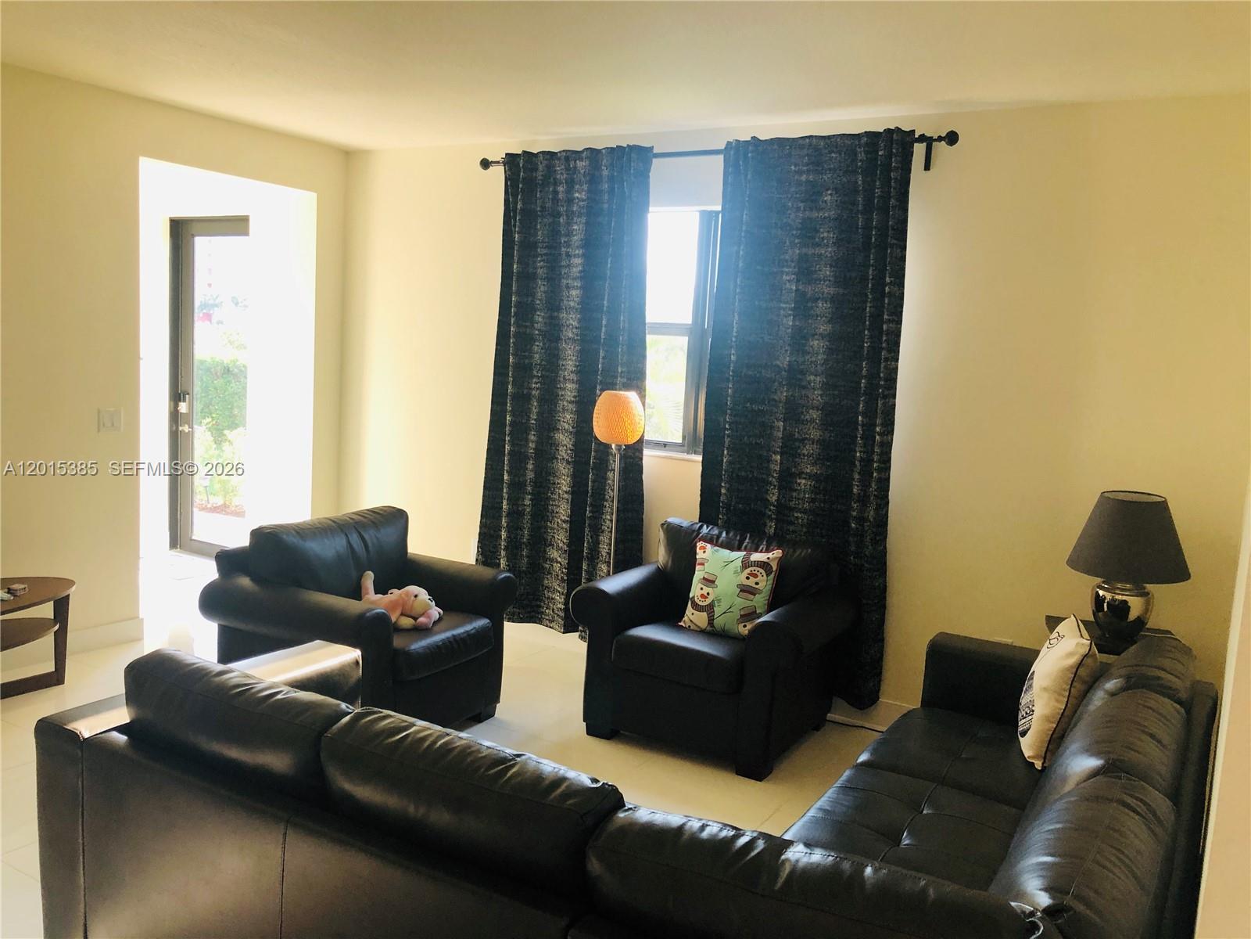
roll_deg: -3.3
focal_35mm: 28
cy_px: 470
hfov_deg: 63.4
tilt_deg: -6.6
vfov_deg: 49.7
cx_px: 626
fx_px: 1012
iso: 20
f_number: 1.8
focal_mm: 4
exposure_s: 1/30
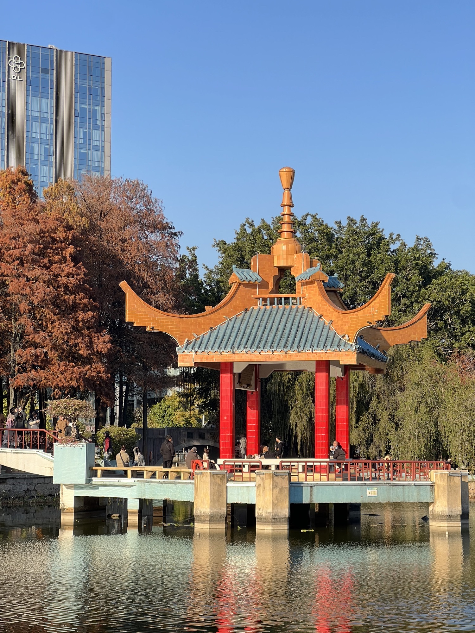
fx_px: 1409
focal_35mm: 77
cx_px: 238
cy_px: 316
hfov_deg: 19.1
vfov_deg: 25.3
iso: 32
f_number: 2.8
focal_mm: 9
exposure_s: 1/210
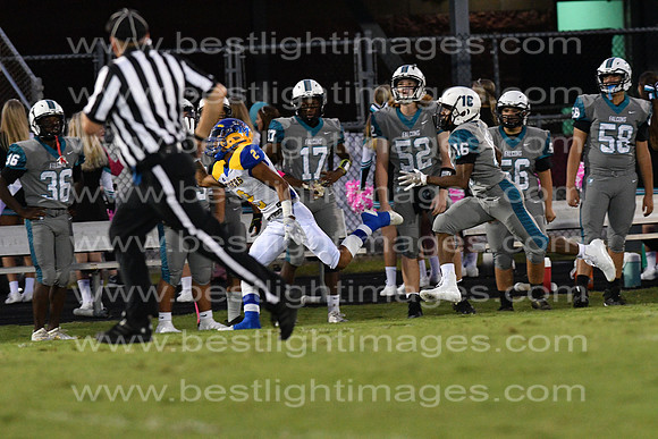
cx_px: 329
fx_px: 8227
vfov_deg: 3.1
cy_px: 220
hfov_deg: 4.6
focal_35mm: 450
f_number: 4.5
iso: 6400
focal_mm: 300
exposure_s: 1/800
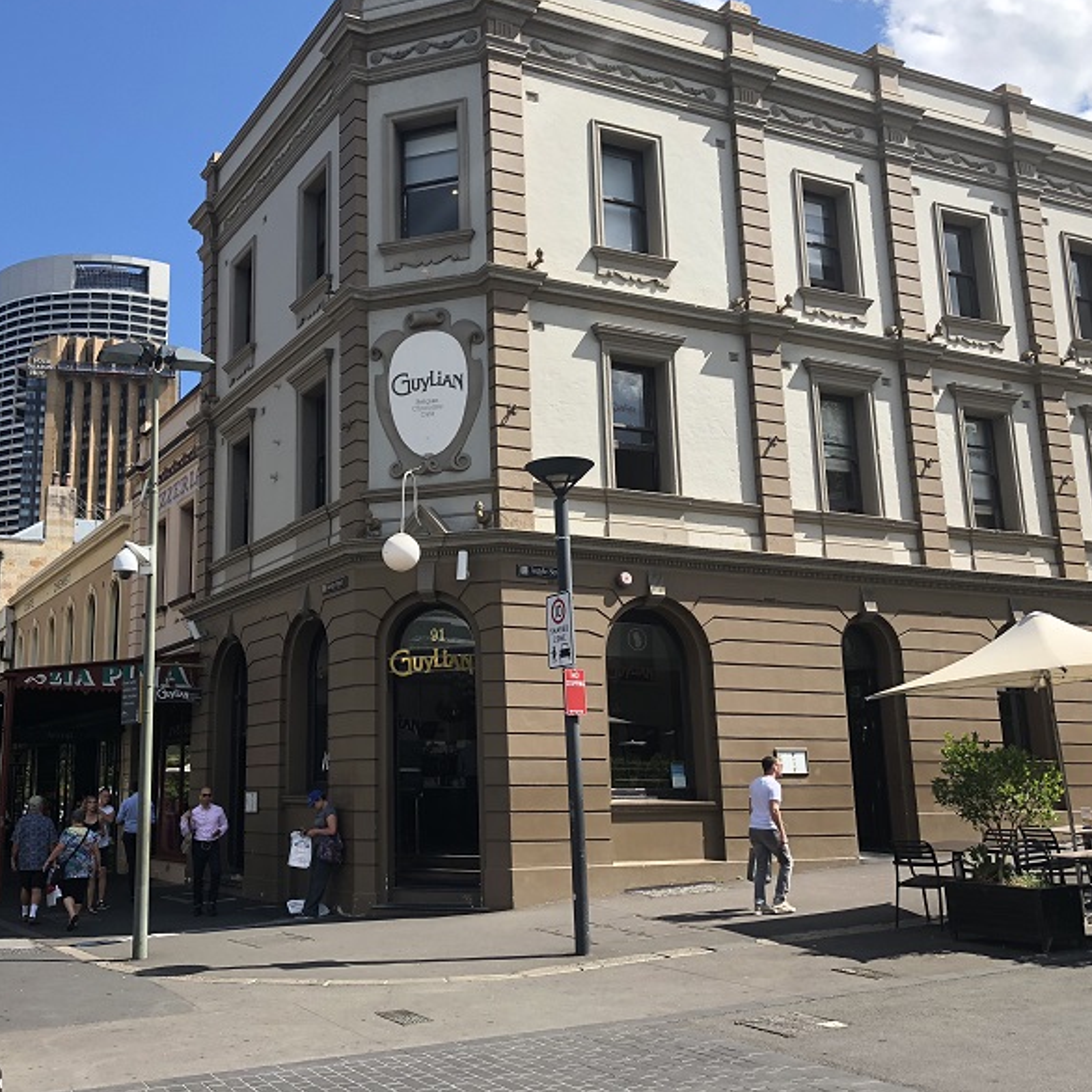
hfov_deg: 46.7
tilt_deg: +11.1
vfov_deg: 47.2
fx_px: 1249
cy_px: 539
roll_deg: +0.6
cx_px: 397
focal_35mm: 35
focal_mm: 3.99
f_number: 1.8
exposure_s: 1/1263
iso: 20
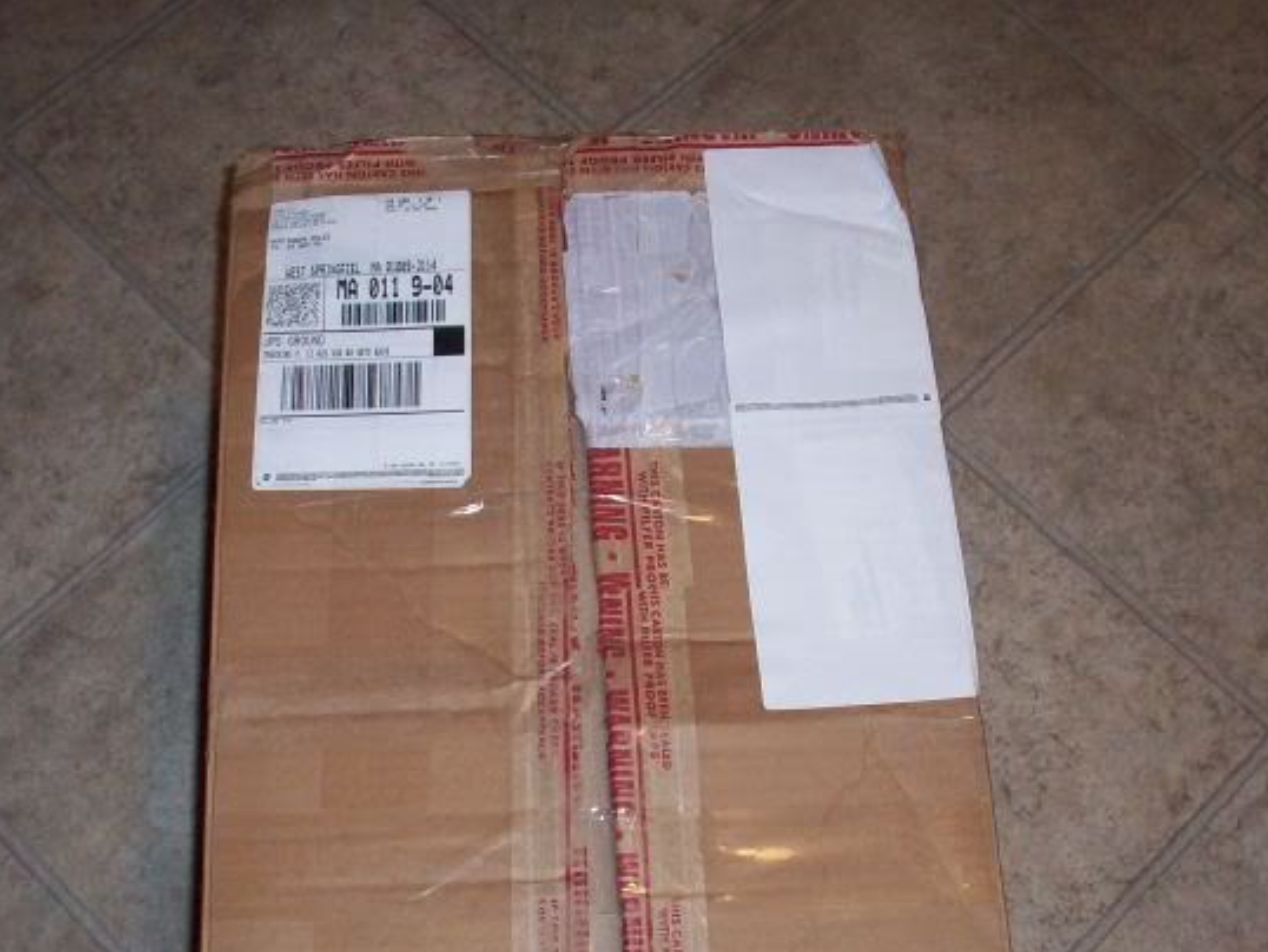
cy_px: 705
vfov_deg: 26.3
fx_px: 2016
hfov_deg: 34.9
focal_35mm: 55
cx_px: 615
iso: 160
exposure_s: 1/64
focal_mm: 6.2
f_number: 2.8
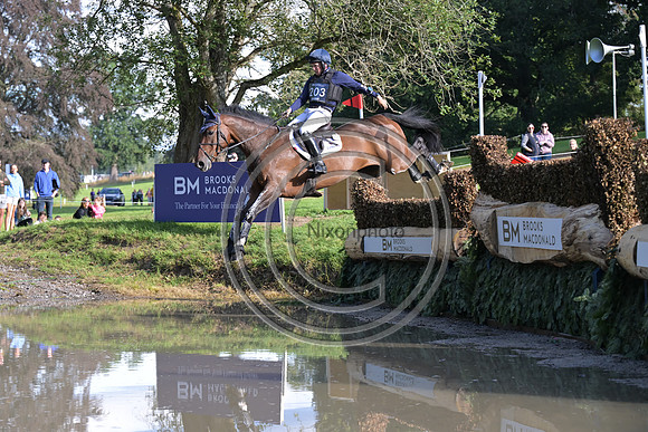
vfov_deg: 13.2
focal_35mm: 104
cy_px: 216
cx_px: 324
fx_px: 1872
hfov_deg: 19.6
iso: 900
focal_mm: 104
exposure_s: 1/1250
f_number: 5
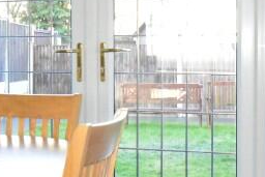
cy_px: 58
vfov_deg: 16.2
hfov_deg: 23.7
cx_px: 37
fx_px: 619
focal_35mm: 84
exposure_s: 1/200
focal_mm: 14
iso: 12800
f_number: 13
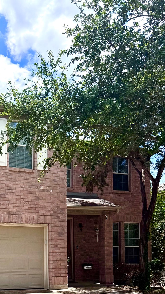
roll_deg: -0.7
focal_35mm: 44
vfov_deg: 43.7
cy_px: 244
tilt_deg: +1.4
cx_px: 1
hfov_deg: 25.8
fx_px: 342
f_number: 1.78
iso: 80
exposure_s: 1/7092
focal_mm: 6.76
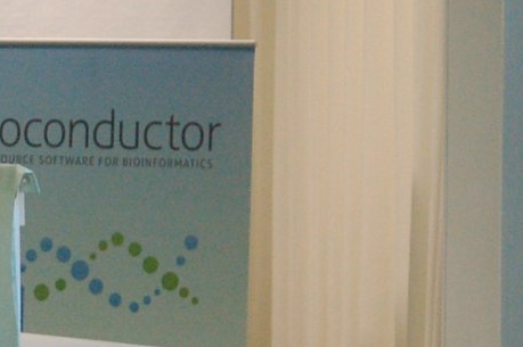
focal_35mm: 327
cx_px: -17
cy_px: 251
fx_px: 4745
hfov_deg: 6.3
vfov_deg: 4.2
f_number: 3.2
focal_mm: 50
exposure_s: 1/125
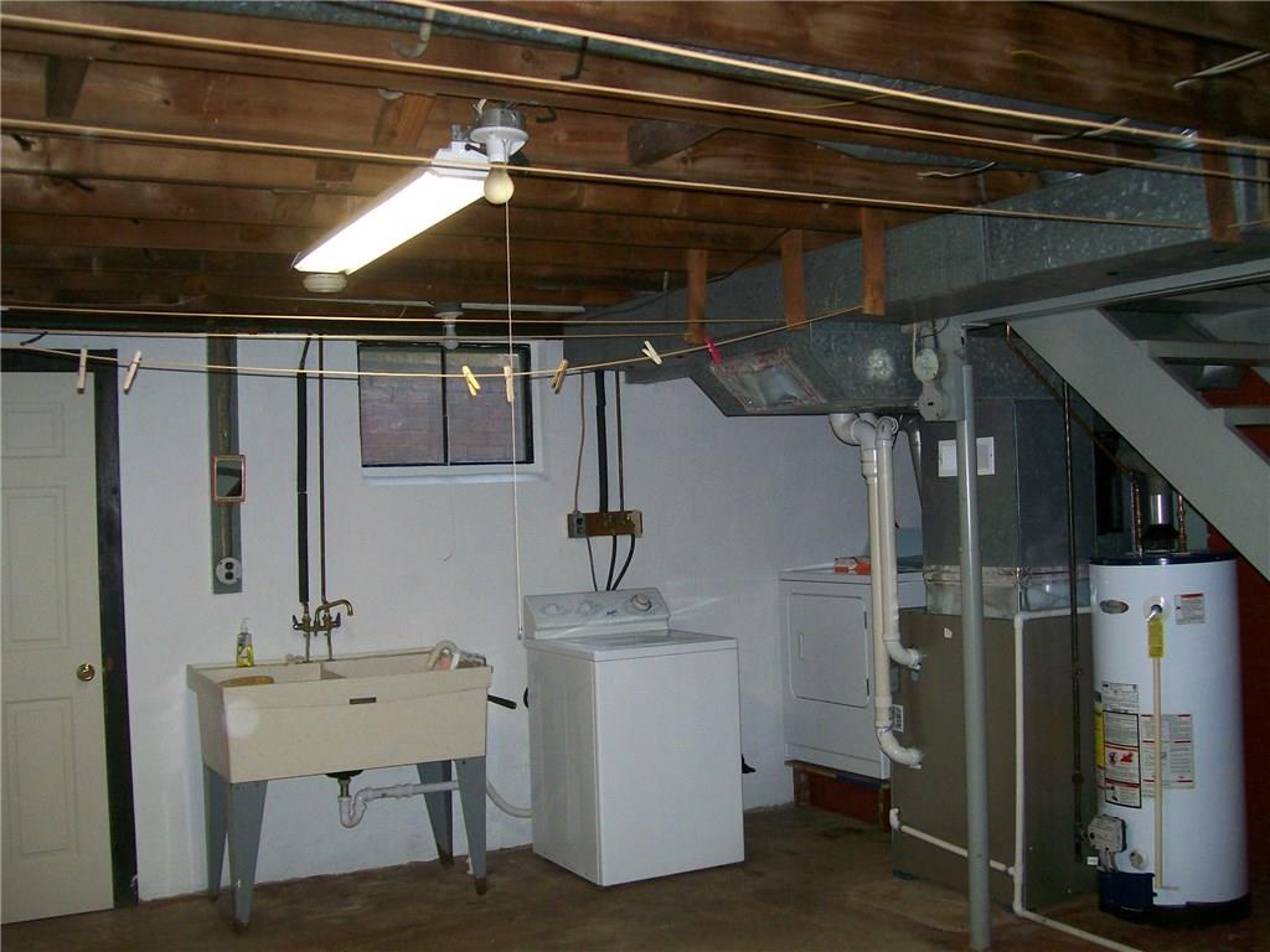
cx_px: 635
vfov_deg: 39.7
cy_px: 476
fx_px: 1321
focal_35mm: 36
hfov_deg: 51.4
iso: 140
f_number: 2.7
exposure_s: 1/64
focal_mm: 6
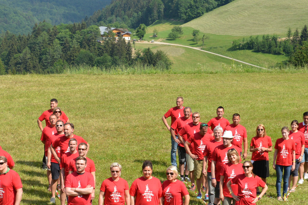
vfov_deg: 14.7
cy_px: 141
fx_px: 796
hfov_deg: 21.8
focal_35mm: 93
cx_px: 98
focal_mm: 36
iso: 800
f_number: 13
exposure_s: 1/640
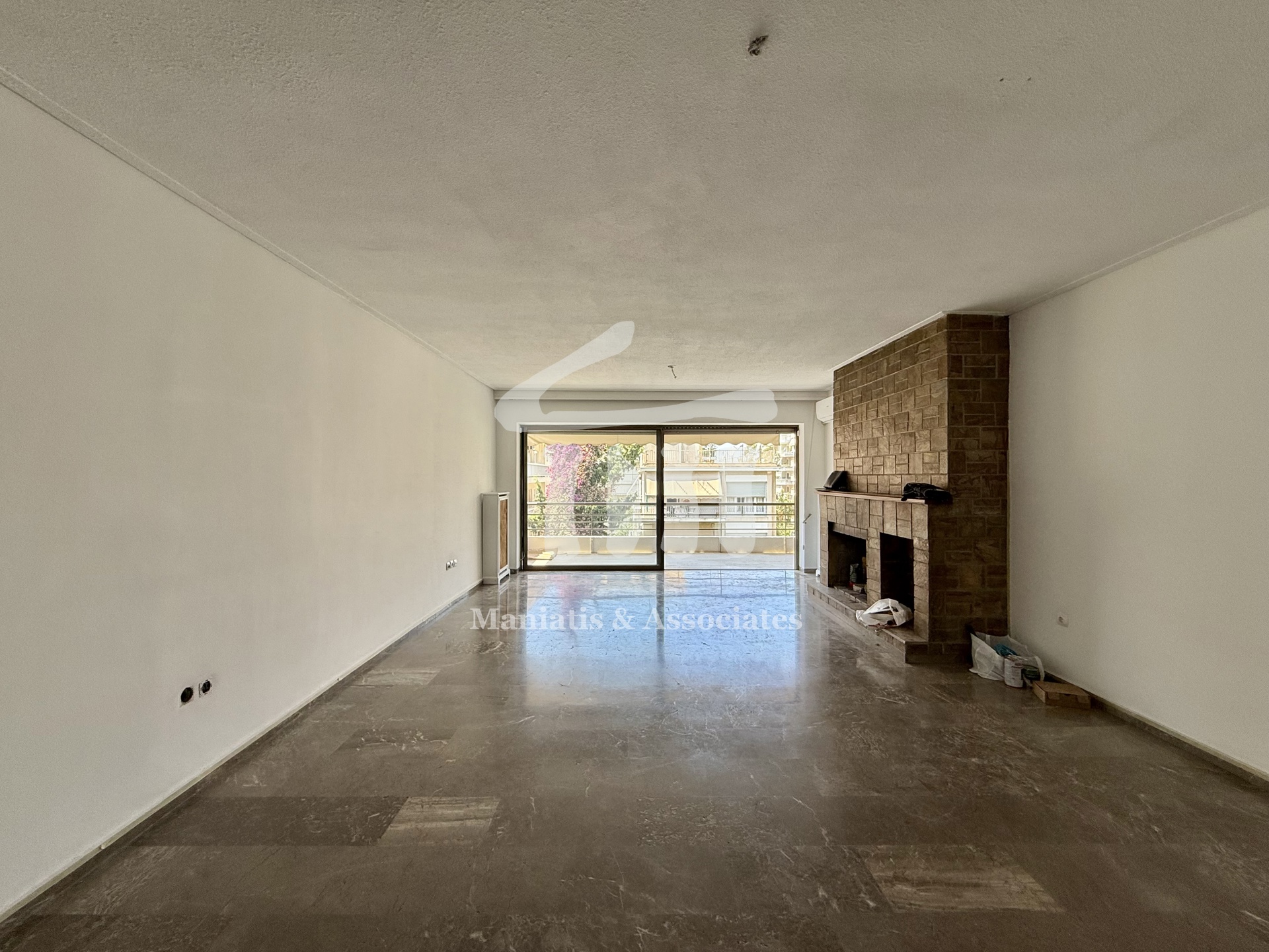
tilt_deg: +0.2
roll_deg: +0.1
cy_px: 476
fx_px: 513
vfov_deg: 85.7
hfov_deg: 102.1
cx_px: 634
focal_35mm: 14
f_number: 2.2
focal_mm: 2.22
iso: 50
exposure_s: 1/240
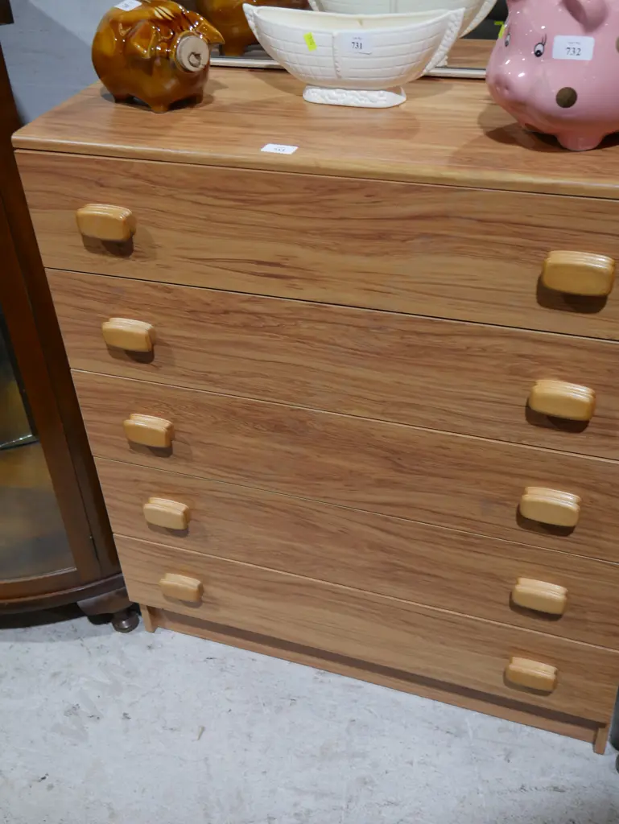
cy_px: 412
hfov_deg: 36.0
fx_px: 953
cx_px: 310
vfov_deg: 46.8
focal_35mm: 40
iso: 400
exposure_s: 1/60
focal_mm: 20
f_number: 4.4
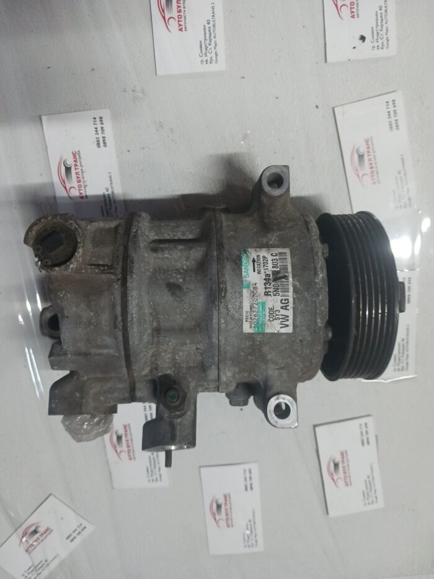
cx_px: 217
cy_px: 290
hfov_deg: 51.4
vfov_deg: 65.3
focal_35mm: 27
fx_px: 451
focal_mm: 4
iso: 320
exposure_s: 1/25
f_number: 1.8
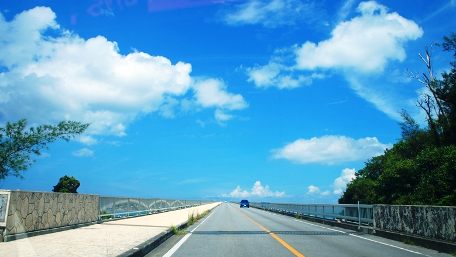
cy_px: 128
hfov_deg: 66.1
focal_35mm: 29
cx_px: 224
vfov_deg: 40.2
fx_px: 351
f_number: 8
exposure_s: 1/640
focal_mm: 18
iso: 200
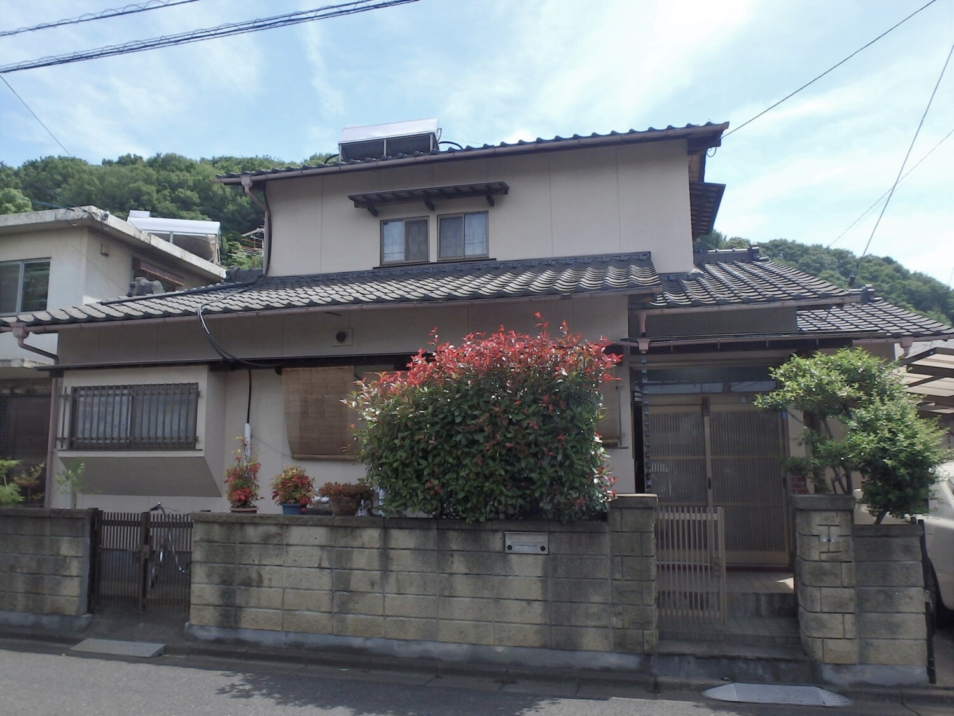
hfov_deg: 79.0
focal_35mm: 21
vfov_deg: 63.4
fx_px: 579
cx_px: 477
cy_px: 358
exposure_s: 1/800
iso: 125
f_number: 3.5
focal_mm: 3.7
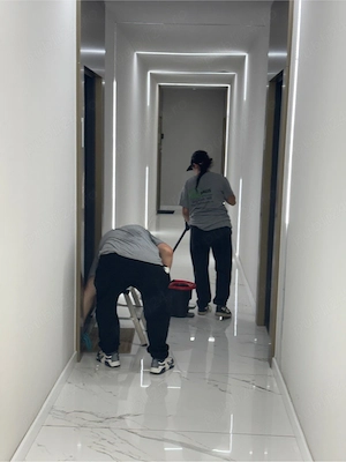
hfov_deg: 30.3
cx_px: 173
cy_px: 231
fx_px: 640
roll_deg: -1.2
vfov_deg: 39.7
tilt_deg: -7.1
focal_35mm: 48
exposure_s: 1/50
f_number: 1.78
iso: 80
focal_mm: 6.76
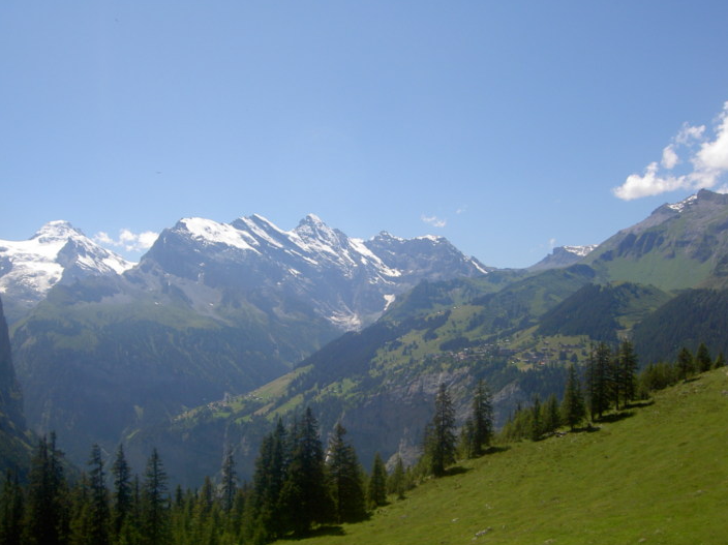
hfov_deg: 52.7
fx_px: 736
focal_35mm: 35
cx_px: 356
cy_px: 277
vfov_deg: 40.7
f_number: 4.7
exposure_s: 1/500
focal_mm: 5.6
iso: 50
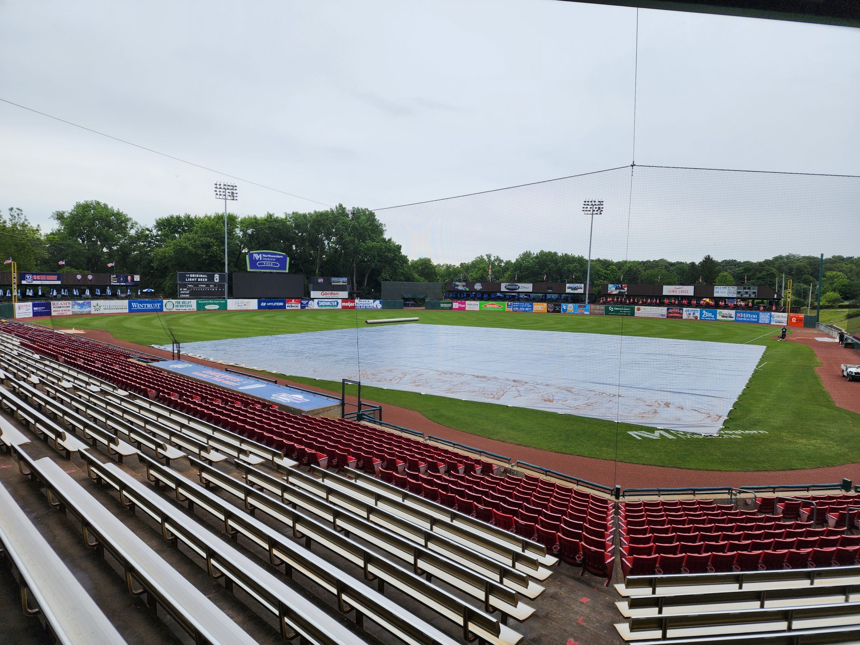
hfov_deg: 73.9
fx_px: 571
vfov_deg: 58.9
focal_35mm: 23
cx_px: 430
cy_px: 322
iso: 12
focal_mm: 6.4
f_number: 1.8
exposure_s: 1/418
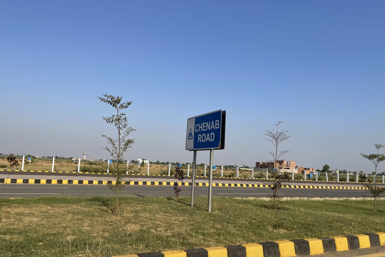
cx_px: 187
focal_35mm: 27
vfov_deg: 47.9
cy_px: 141
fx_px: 289
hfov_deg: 67.4
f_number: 1.6
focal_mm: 5.1
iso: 32
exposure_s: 1/4202
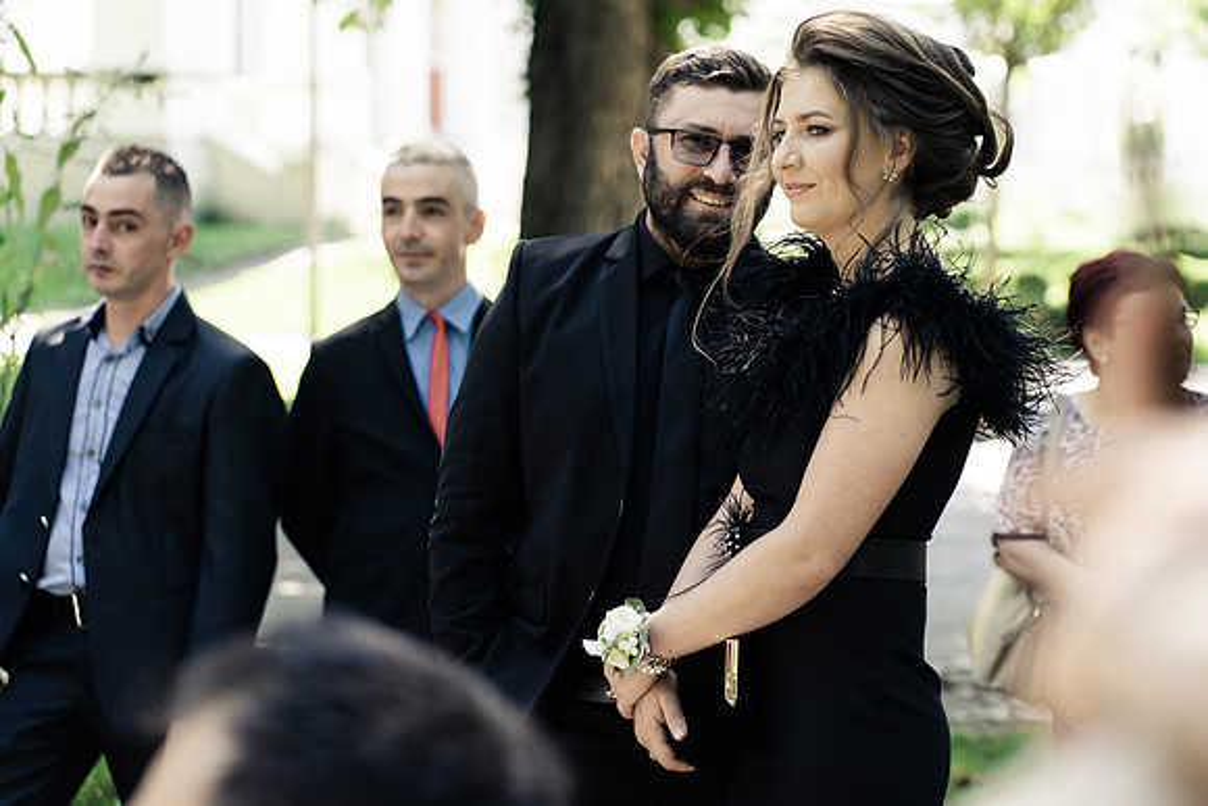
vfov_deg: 14.9
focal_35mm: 92
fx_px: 3074
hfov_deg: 22.2
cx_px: 738
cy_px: 390
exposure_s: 1/320
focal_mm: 75
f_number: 2.8
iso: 250
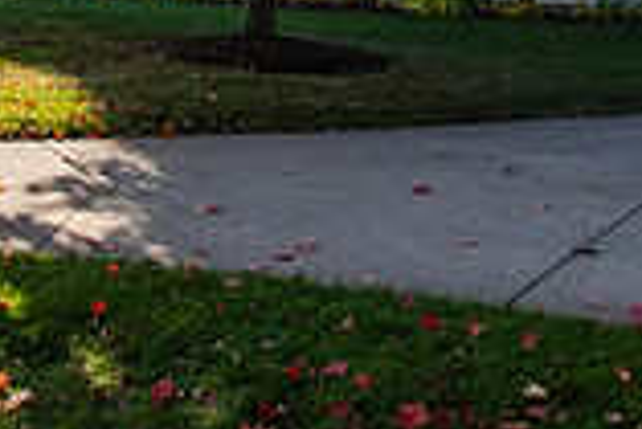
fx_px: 1249
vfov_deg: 17.0
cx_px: 356
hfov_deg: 28.8
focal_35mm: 70
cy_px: -280
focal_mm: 19
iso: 800
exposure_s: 1/125
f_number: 18
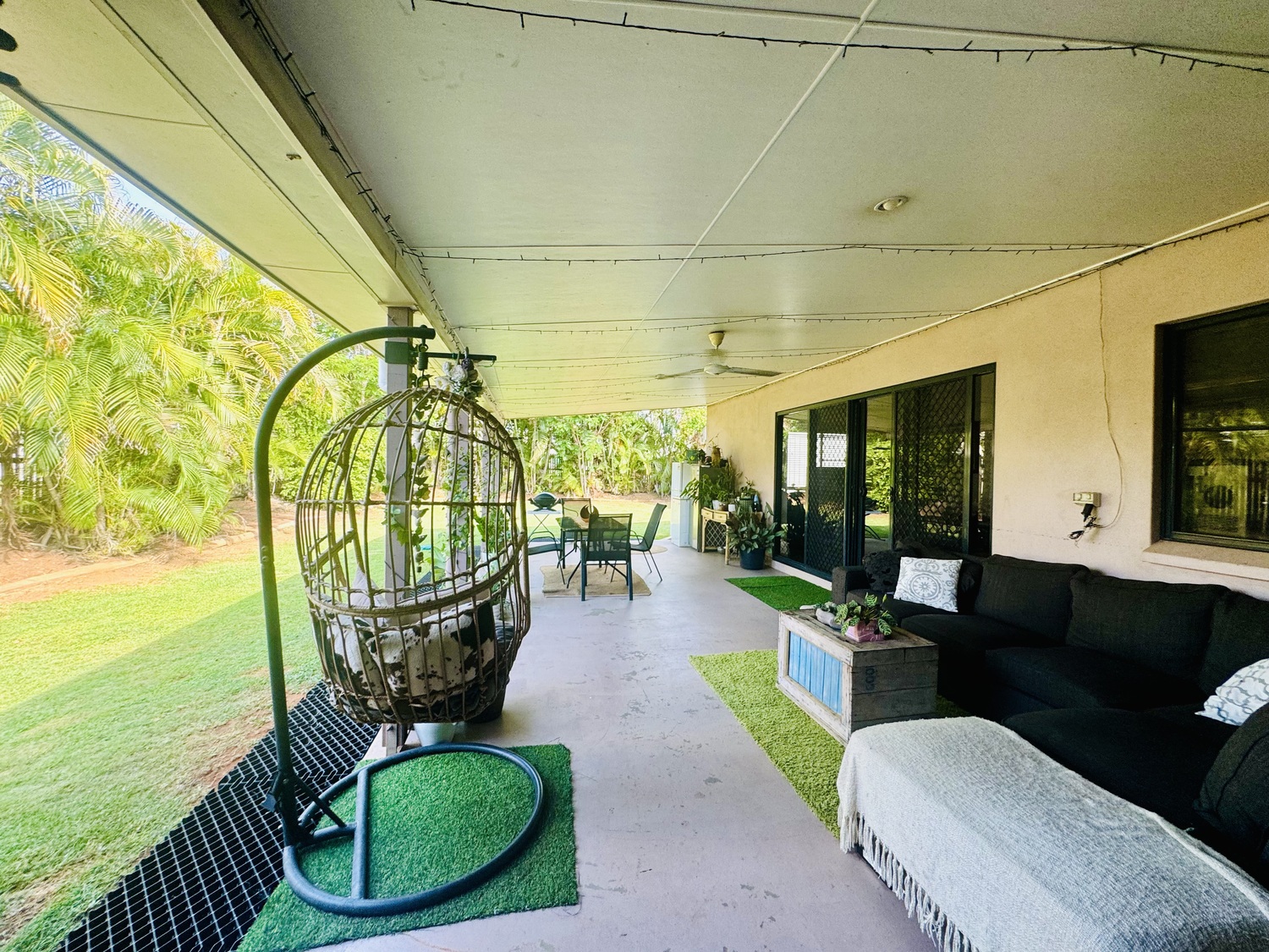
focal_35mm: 14
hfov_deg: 102.1
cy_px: 476
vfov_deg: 85.7
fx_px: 513
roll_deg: -2.3
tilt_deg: +0.0
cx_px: 634
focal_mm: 2.22
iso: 64
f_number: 2.2
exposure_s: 1/99
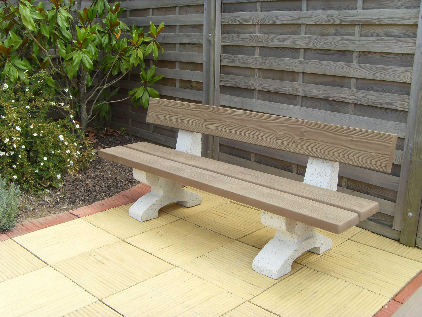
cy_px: 158
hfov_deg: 47.9
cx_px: 211
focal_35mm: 39
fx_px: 475
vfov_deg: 36.8
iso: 80
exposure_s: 1/250
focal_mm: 6.6
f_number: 3.5
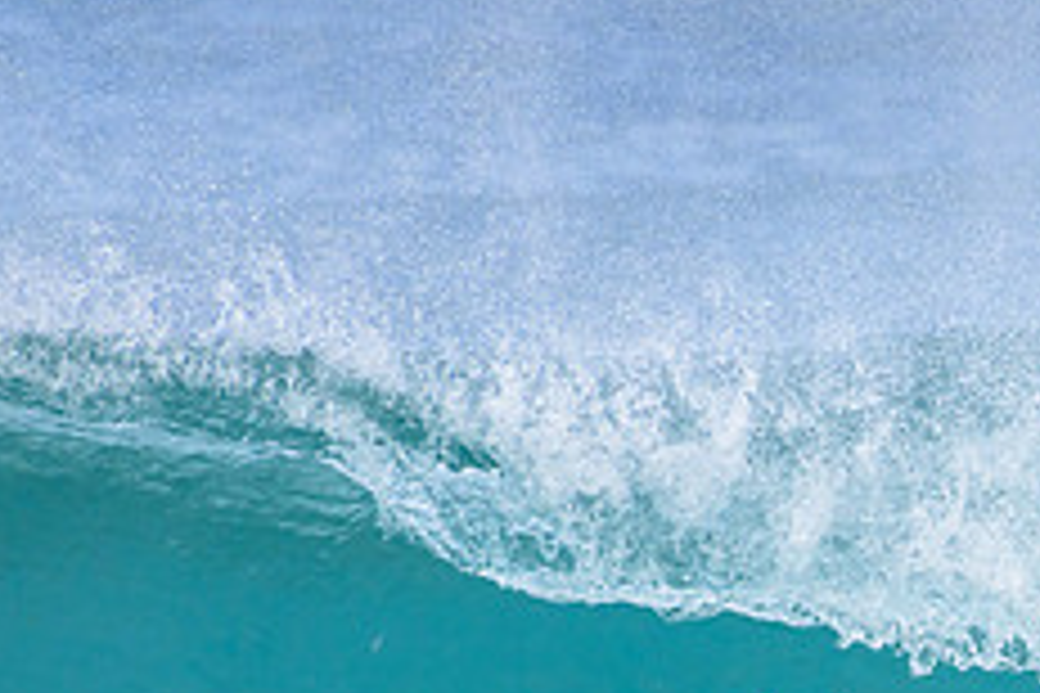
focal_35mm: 2510
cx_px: 1225
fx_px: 72505
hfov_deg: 0.8
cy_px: 731
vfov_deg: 0.5
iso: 1800
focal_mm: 1000
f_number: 11
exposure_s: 1/2000
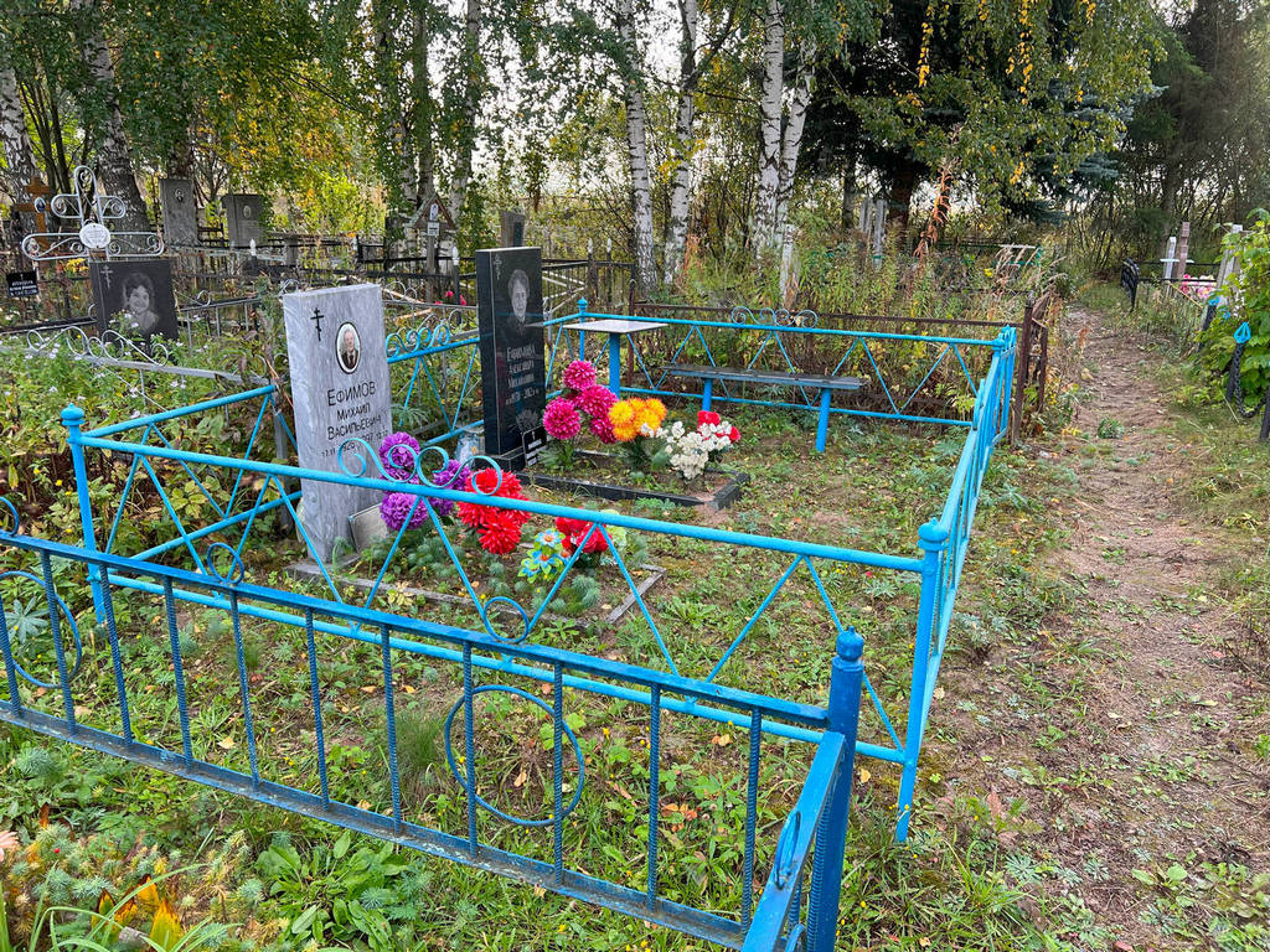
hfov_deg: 67.3
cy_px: 476
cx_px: 635
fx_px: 954
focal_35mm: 26
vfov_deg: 53.1
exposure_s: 1/371
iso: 50
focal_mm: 5.7
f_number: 1.5
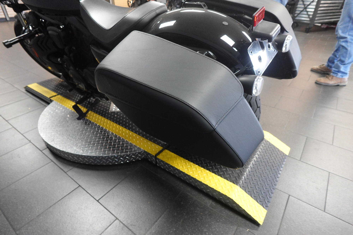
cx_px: 176
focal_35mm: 20
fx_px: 196
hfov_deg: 84.0
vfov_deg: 61.9
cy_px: 118
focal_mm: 7.6
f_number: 2
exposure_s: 1/100
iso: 1250
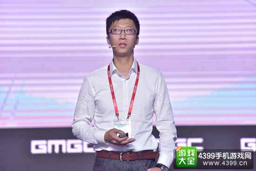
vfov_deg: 7.6
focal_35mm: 180
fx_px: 1280
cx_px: 128
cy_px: 86
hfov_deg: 11.4
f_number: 2.8
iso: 2000
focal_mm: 180
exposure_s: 1/640
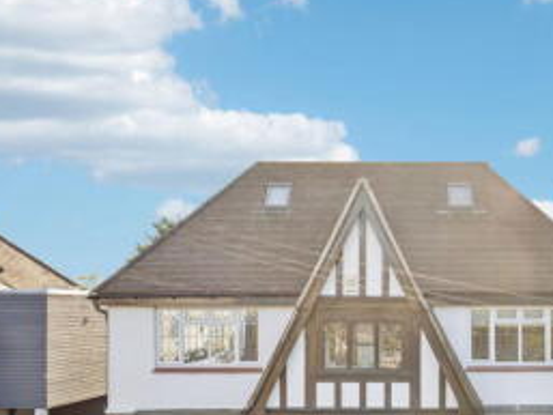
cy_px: 328
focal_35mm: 57
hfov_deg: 33.3
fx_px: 911
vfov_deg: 25.3
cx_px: 392
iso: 320
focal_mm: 32
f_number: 5.6
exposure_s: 1/500
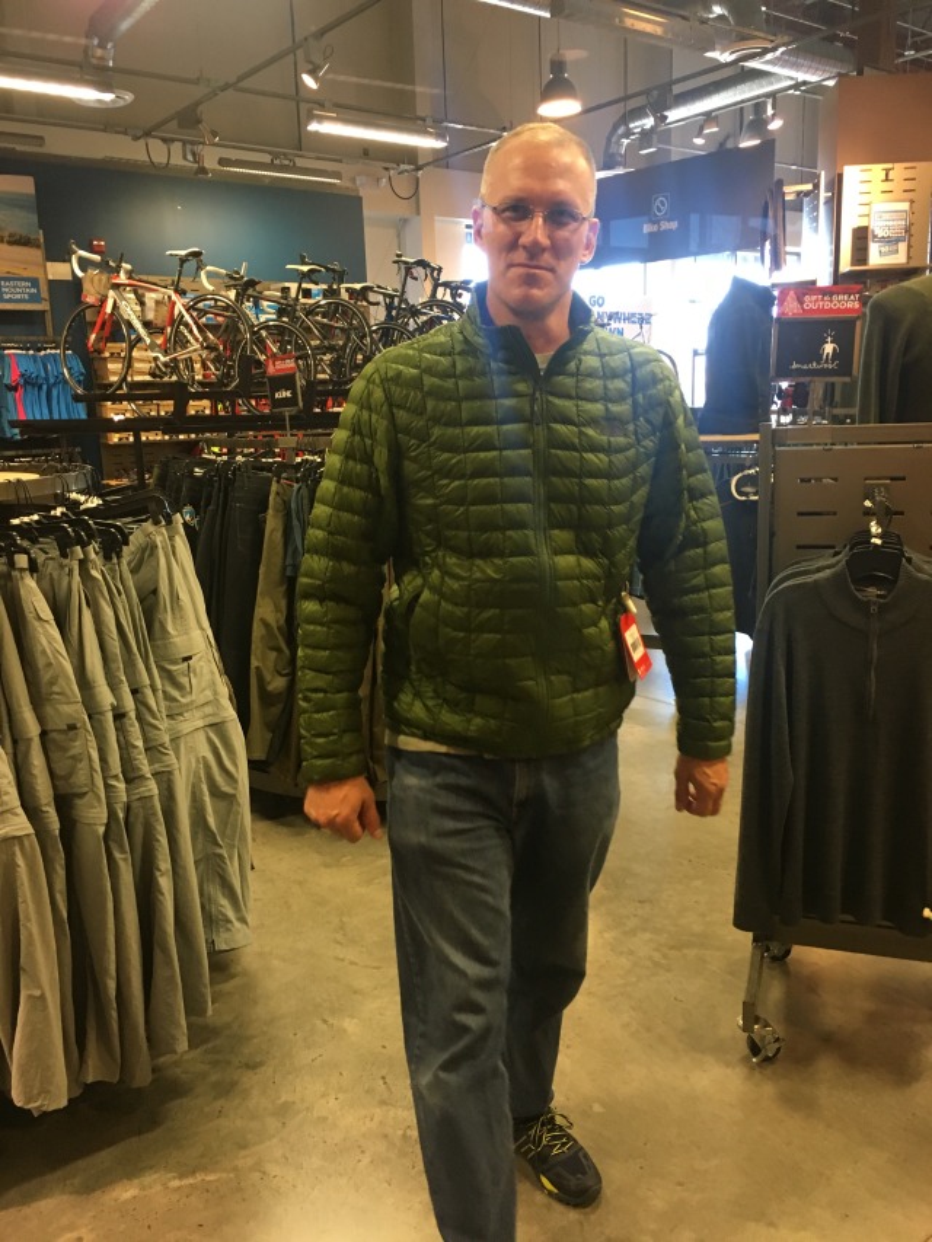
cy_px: 621
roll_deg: +2.8
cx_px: 466
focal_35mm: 29
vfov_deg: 61.7
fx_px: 1041
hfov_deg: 48.2
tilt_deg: -10.1
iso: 125
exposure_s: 1/30
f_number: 2.2
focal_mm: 4.15
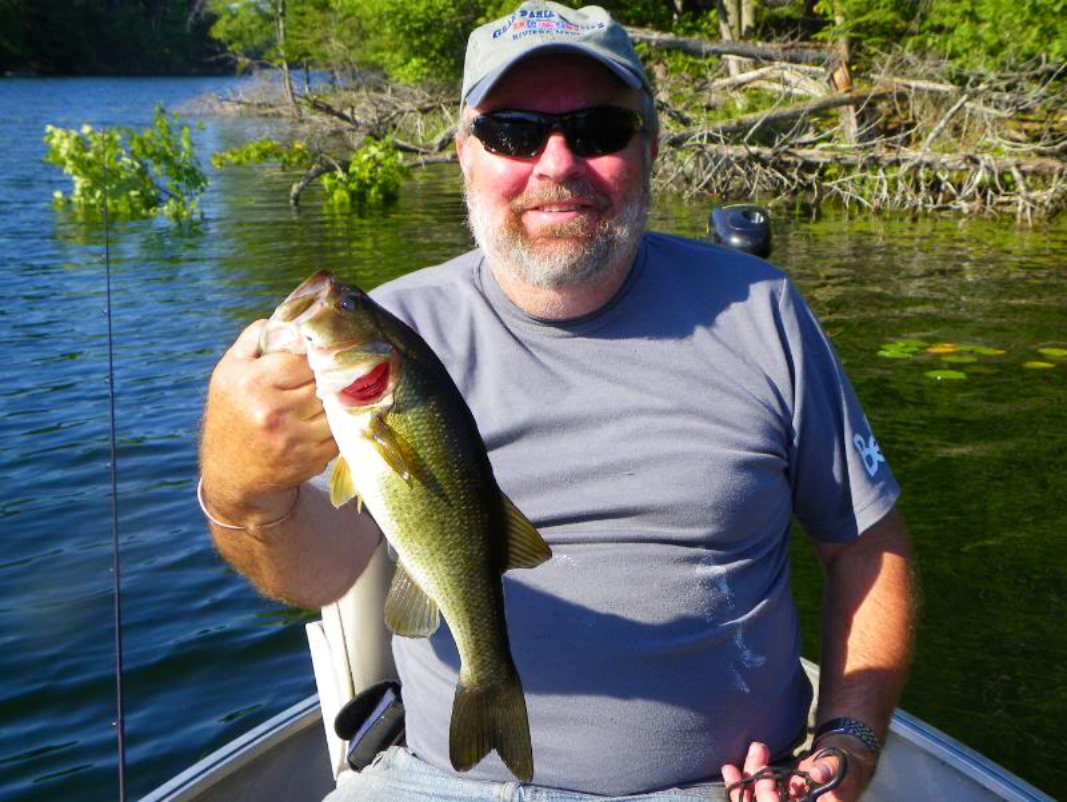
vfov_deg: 29.1
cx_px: 534
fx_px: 1542
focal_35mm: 50
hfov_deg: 38.2
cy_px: 401
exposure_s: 1/250
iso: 64
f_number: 5
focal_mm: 8.9
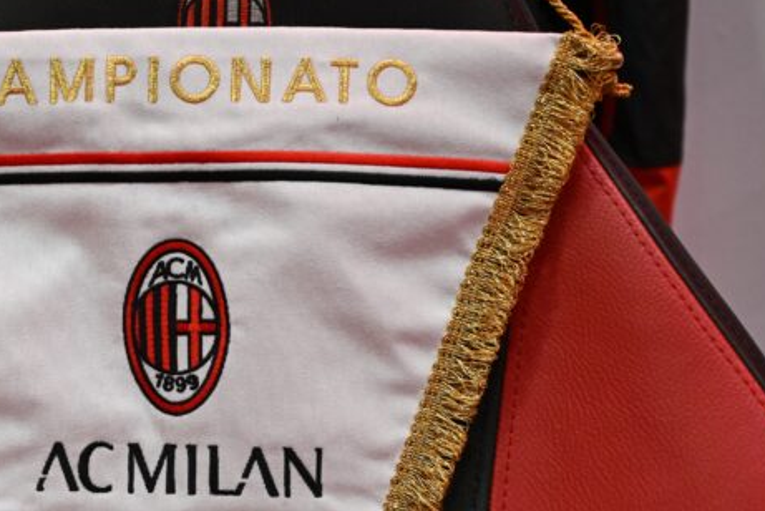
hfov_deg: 22.1
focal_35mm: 91
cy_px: 548
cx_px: 178
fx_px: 1935
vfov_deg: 14.7
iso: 1600
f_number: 2.8
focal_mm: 41
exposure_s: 1/500
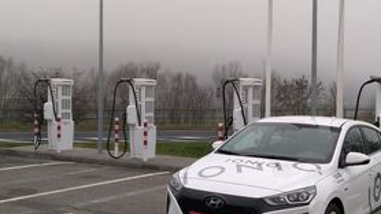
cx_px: 200
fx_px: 535
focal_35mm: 53
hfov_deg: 39.2
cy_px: 114
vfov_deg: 22.6
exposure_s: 1/135
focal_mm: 3.46
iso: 100
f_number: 2.2
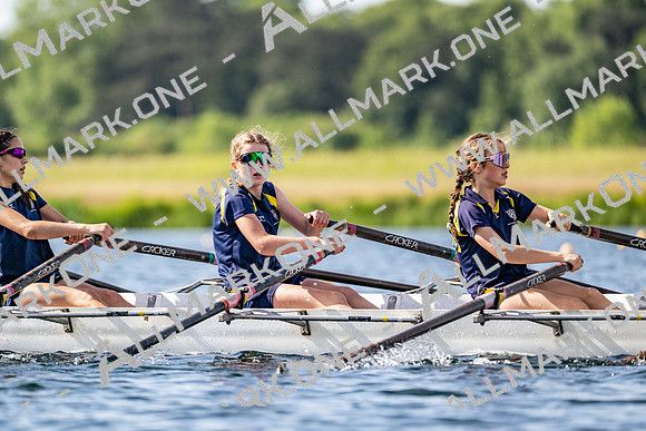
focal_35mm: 400
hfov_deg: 5.2
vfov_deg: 3.4
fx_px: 7179
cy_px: 216
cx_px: 323
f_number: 4.5
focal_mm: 400
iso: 320
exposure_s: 1/2500
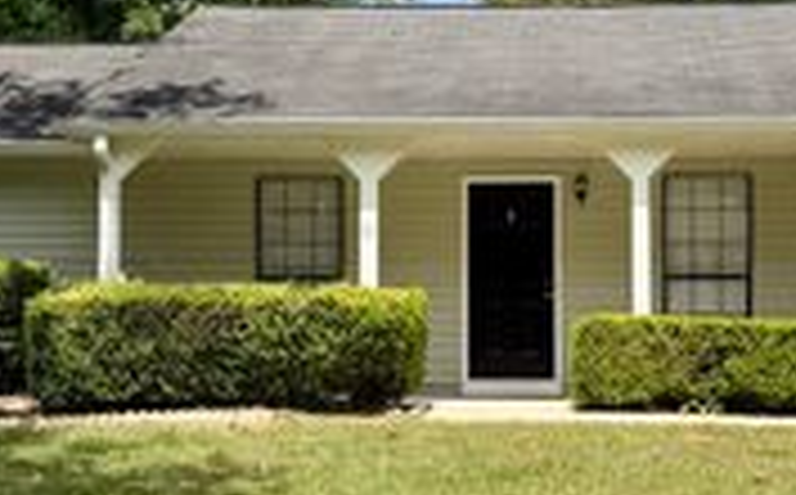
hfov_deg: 28.5
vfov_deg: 18.0
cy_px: 304
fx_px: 1559
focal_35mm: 72
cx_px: 513
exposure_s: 1/3145
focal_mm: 6.76
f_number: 1.78
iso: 80
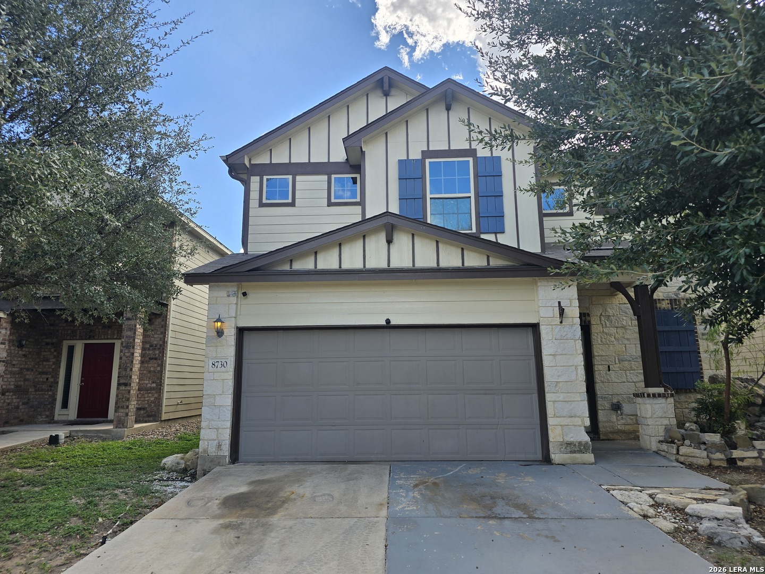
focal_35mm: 23
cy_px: 287
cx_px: 382
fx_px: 508
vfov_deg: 58.9
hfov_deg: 73.9
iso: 12
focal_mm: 6.3
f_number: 1.7
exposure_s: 1/411
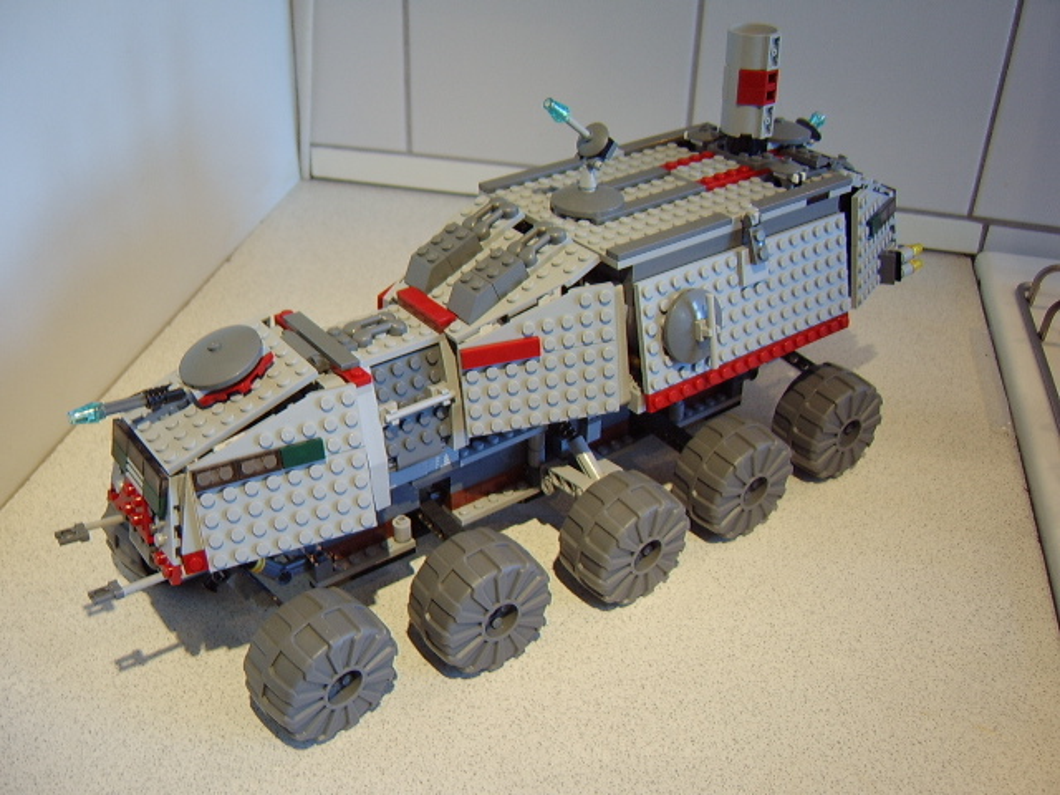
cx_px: 530
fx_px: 949
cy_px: 398
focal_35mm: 31
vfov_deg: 45.4
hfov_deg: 58.4
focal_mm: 8.13
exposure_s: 1/18
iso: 100
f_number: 2.7
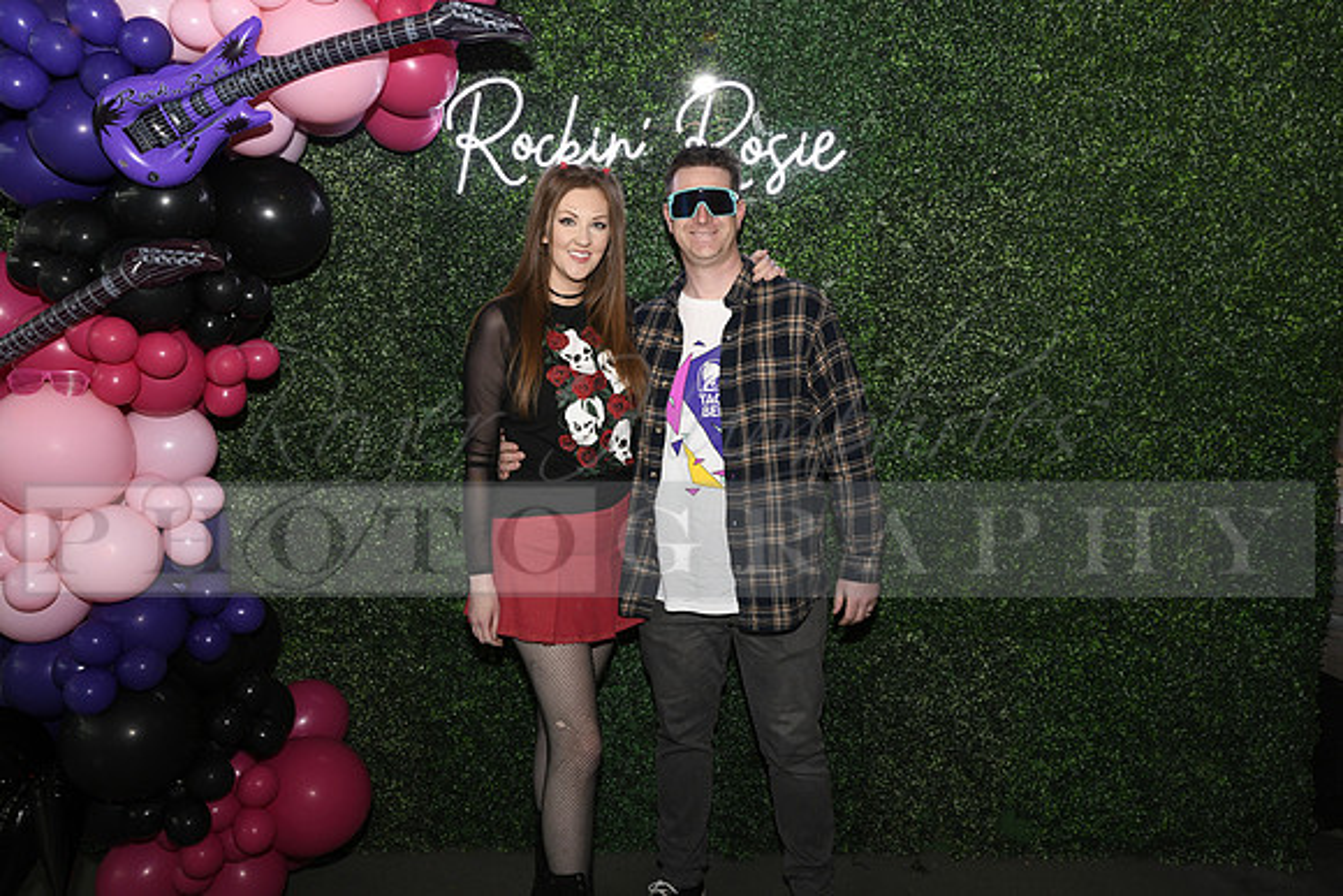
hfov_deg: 63.6
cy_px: 448
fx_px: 1082
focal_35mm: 29
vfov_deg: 45.0
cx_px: 672
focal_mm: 29
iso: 500
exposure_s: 1/60
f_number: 6.3
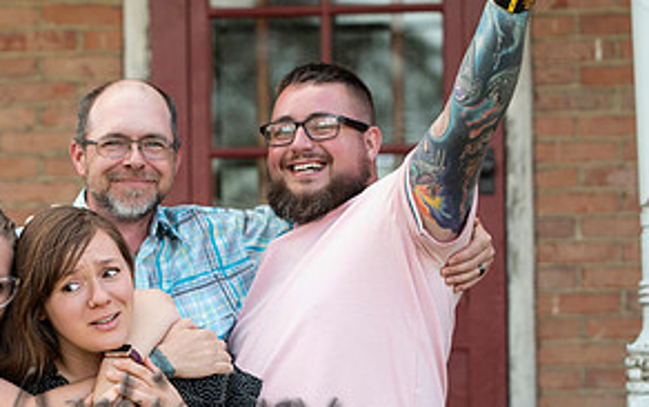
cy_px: 266
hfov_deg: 11.5
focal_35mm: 182
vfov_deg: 7.2
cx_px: 109
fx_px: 3222
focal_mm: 90
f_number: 2.8
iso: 200
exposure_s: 1/250
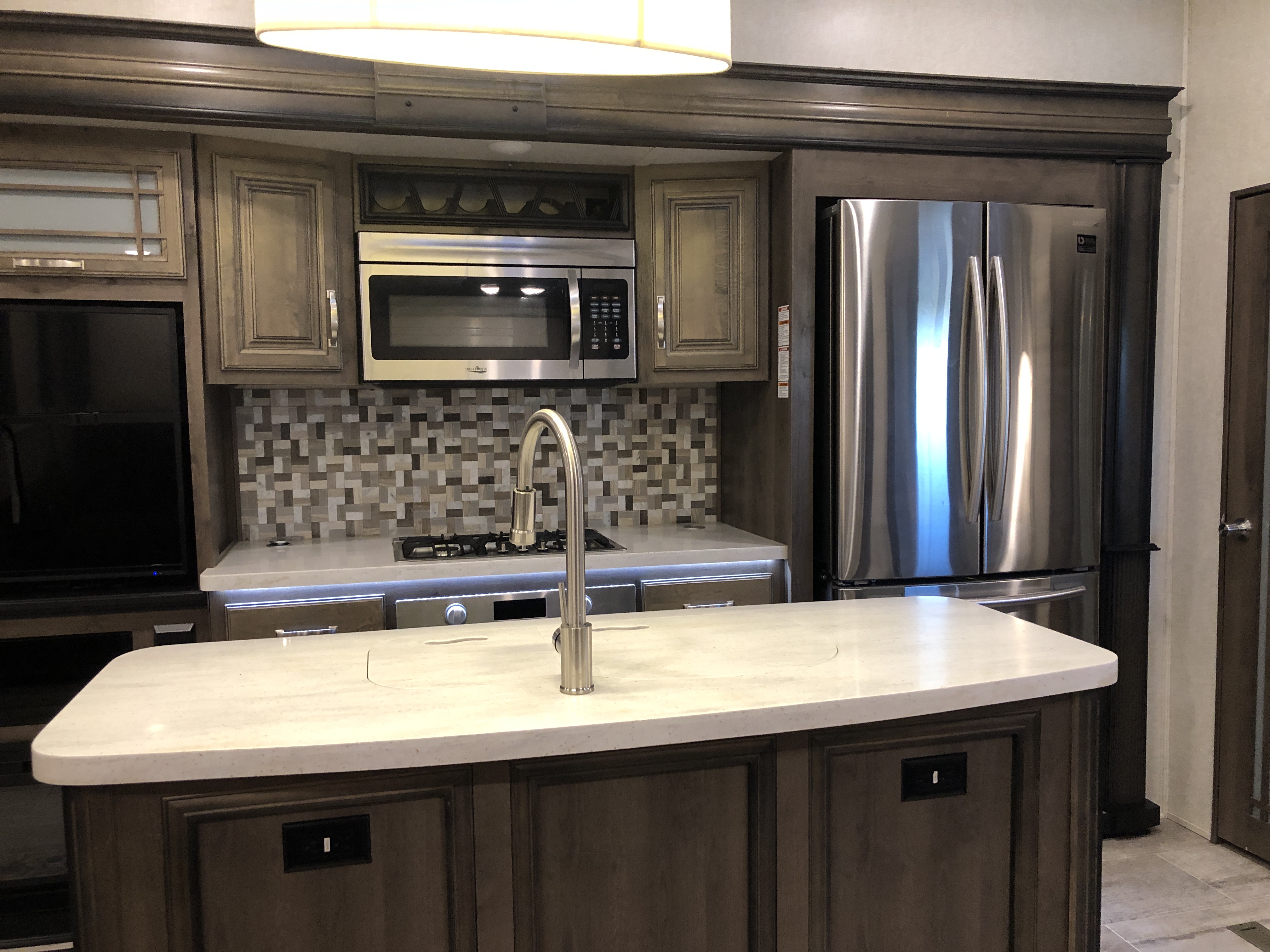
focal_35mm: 28
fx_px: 1027
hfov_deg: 63.4
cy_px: 476
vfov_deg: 49.7
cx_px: 635
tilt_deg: -7.5
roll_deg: +1.1
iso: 64
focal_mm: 3.99
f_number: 1.8
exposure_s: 1/15
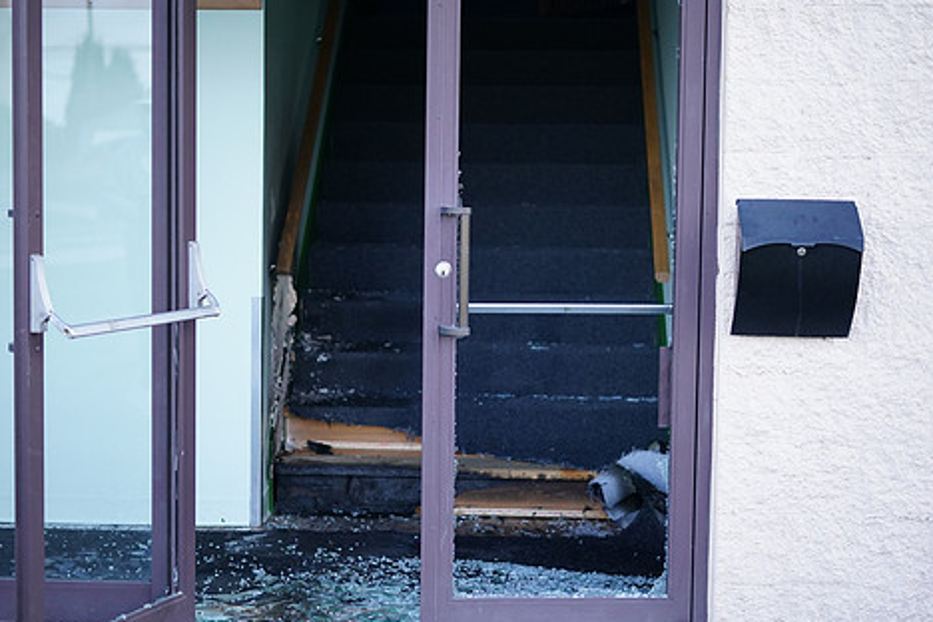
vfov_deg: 21.9
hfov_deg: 32.4
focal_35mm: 62
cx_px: 461
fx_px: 1607
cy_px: 266
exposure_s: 1/5000
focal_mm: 50
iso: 1600
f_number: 1.8
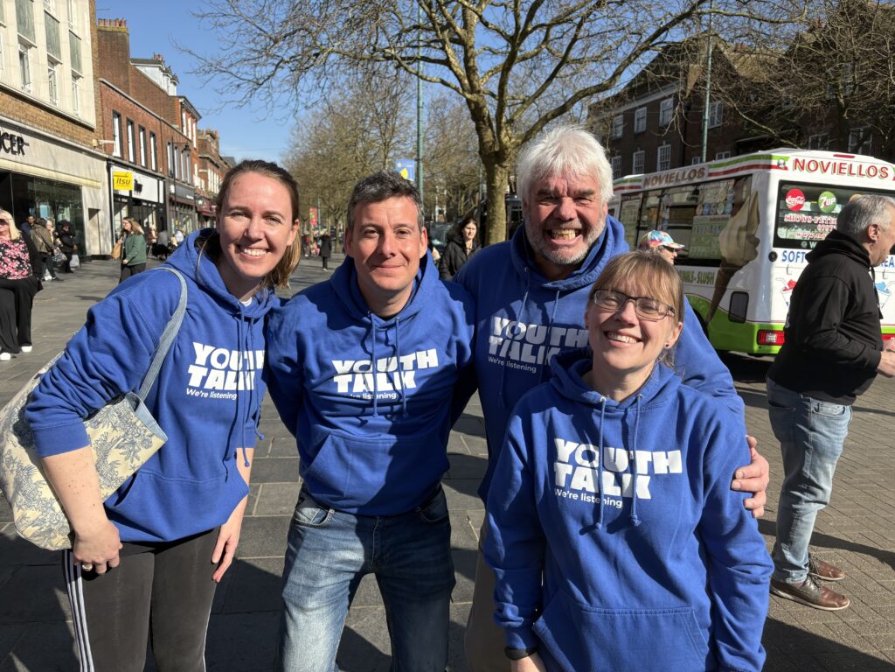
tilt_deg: -8.1
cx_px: 448
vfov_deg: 53.1
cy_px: 336
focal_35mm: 26
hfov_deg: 67.3
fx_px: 672
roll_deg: -0.2
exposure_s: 1/2985
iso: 50
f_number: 1.6
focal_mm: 5.96
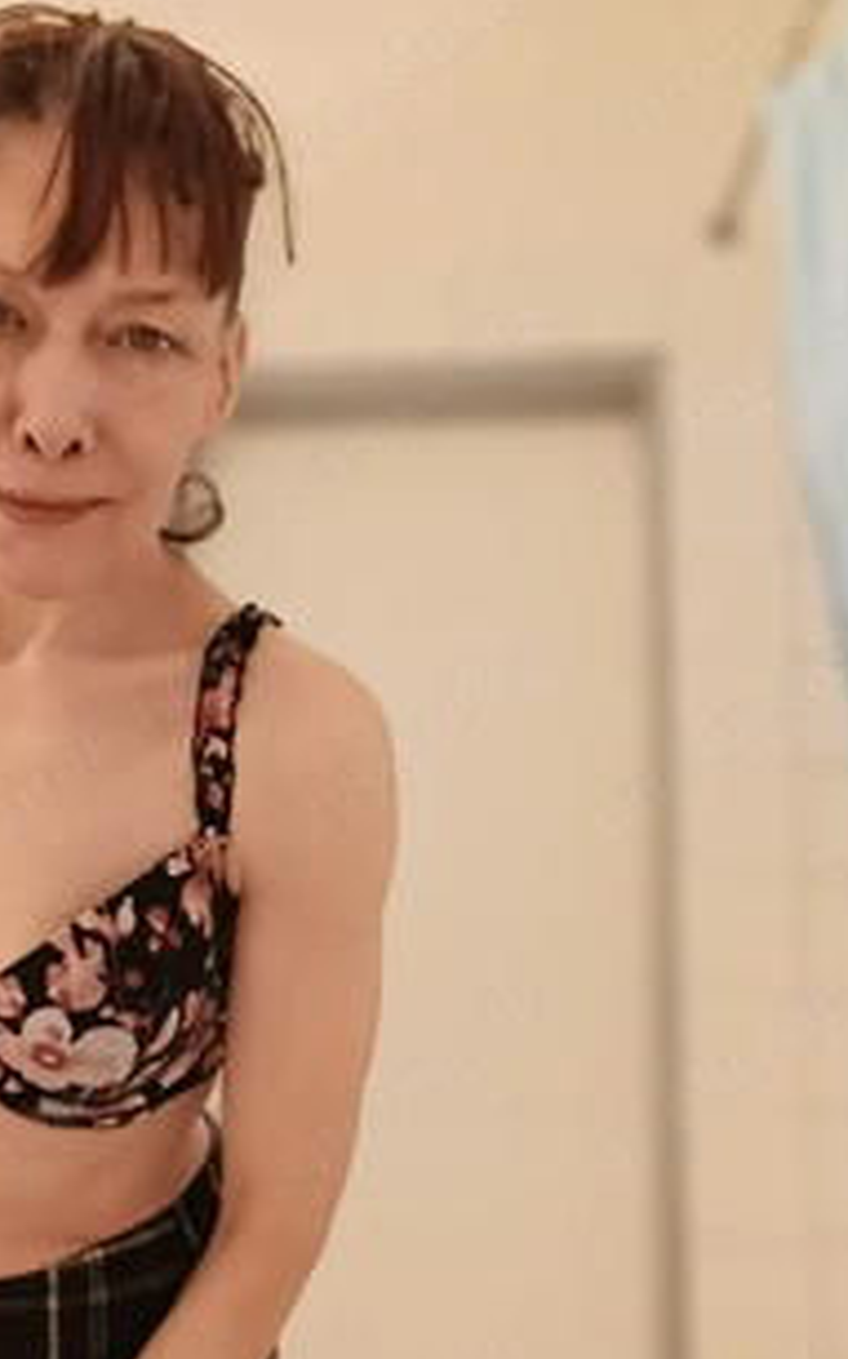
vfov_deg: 53.7
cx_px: 266
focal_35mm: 36
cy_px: 808
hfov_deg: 34.9
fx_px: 1332
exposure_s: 1/25
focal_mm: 2.23
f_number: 2.2
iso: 831
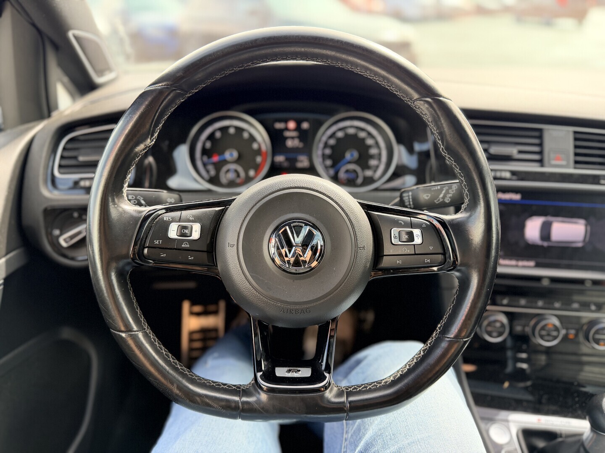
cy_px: 226
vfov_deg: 56.8
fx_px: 419
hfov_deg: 71.6
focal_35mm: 24
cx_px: 302
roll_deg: +1.4
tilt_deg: -27.5
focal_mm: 6.76
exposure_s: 1/211
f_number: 1.78
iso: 125
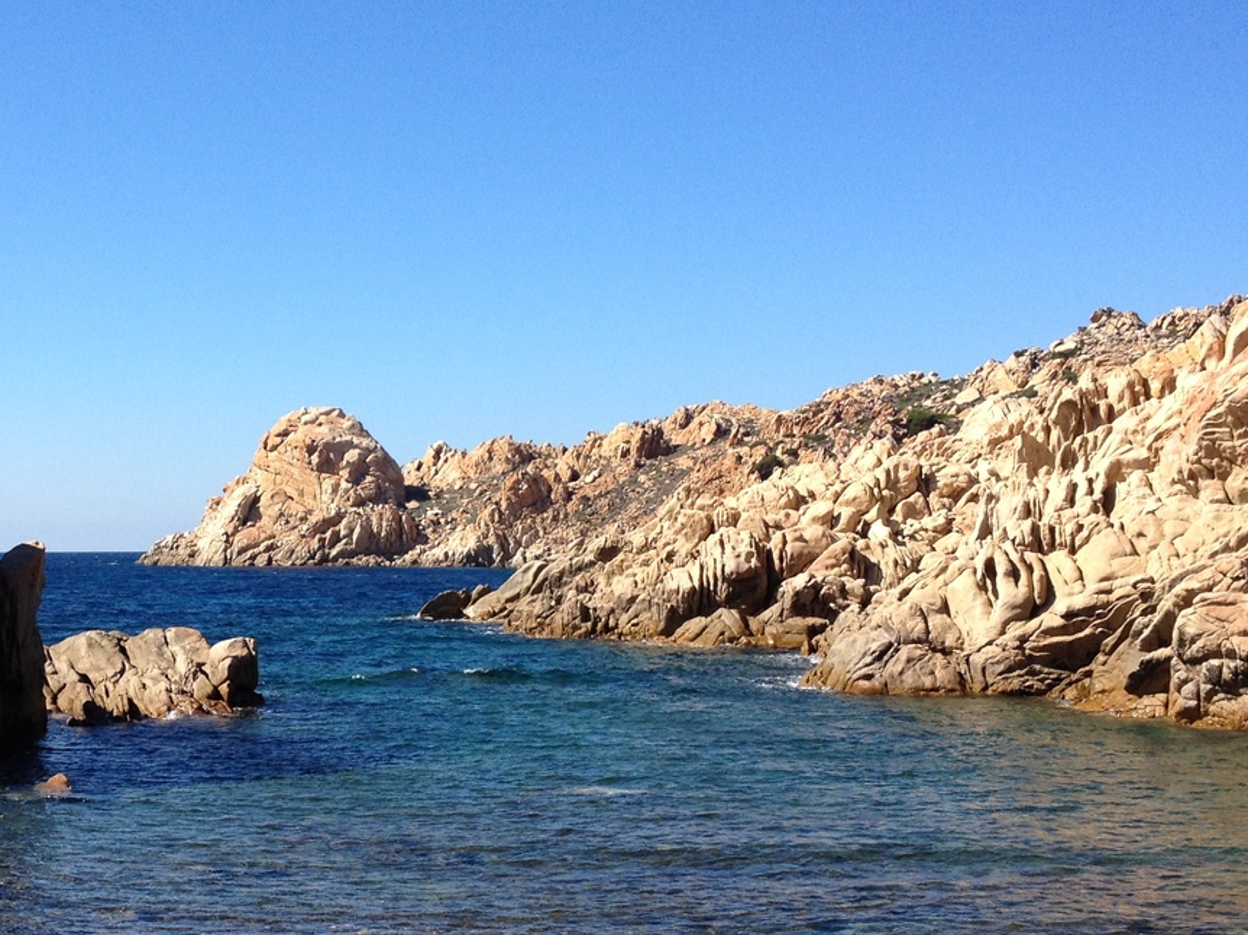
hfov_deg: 29.6
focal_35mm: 65
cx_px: 411
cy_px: 553
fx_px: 2343
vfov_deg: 22.5
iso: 64
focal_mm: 4.28
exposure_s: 1/1493
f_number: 2.4
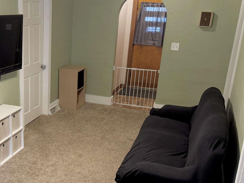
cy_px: 115
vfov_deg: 32.0
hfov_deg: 40.9
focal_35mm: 45
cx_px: 62
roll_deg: -0.9
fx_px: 317
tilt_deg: -20.1
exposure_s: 1/60
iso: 125
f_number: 1.78
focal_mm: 6.76
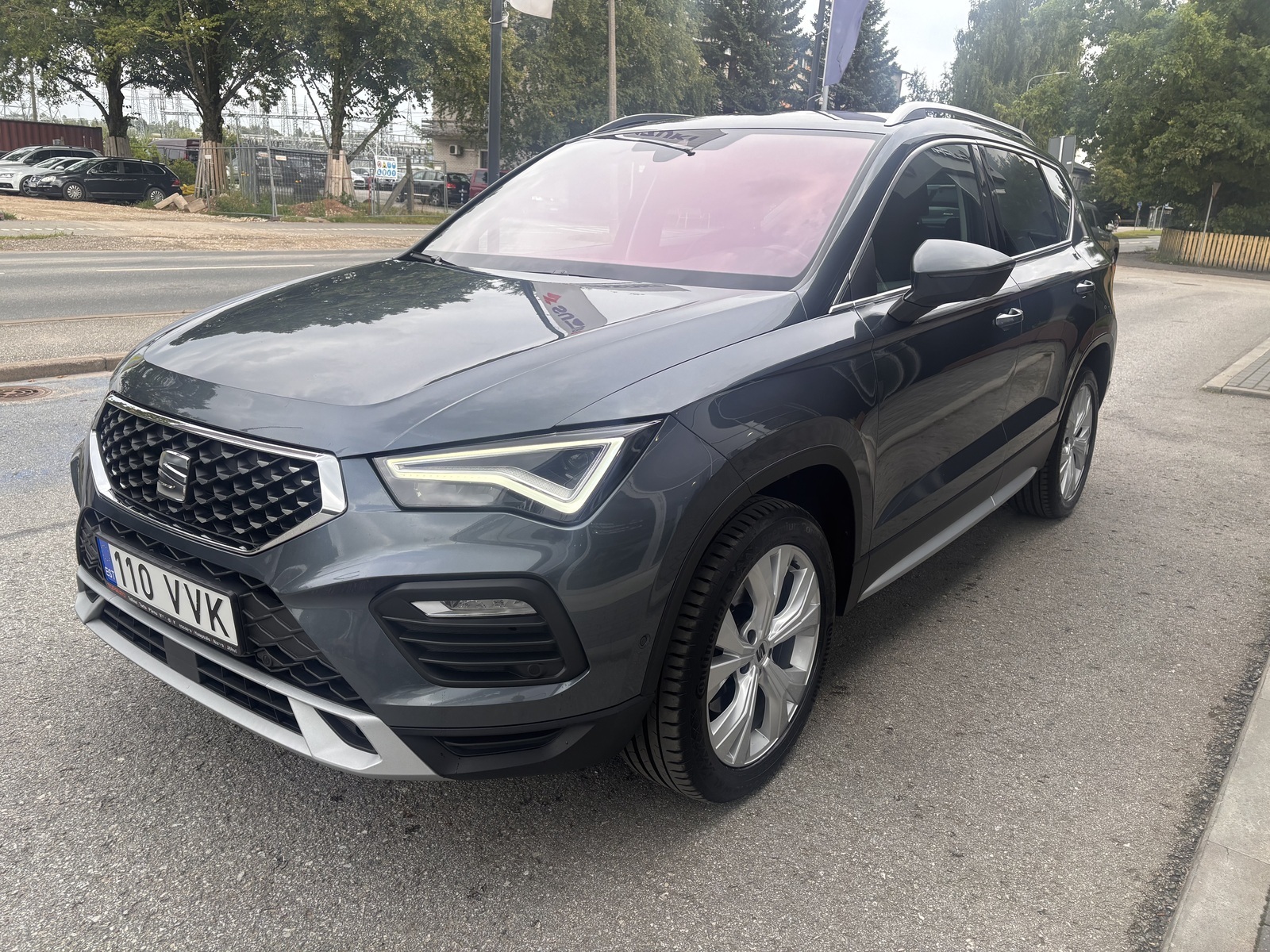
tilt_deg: -16.3
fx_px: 954
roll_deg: -2.8
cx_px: 635
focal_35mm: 26
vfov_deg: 53.1
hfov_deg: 67.3
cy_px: 476
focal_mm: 5.96
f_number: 1.6
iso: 50
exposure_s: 1/961
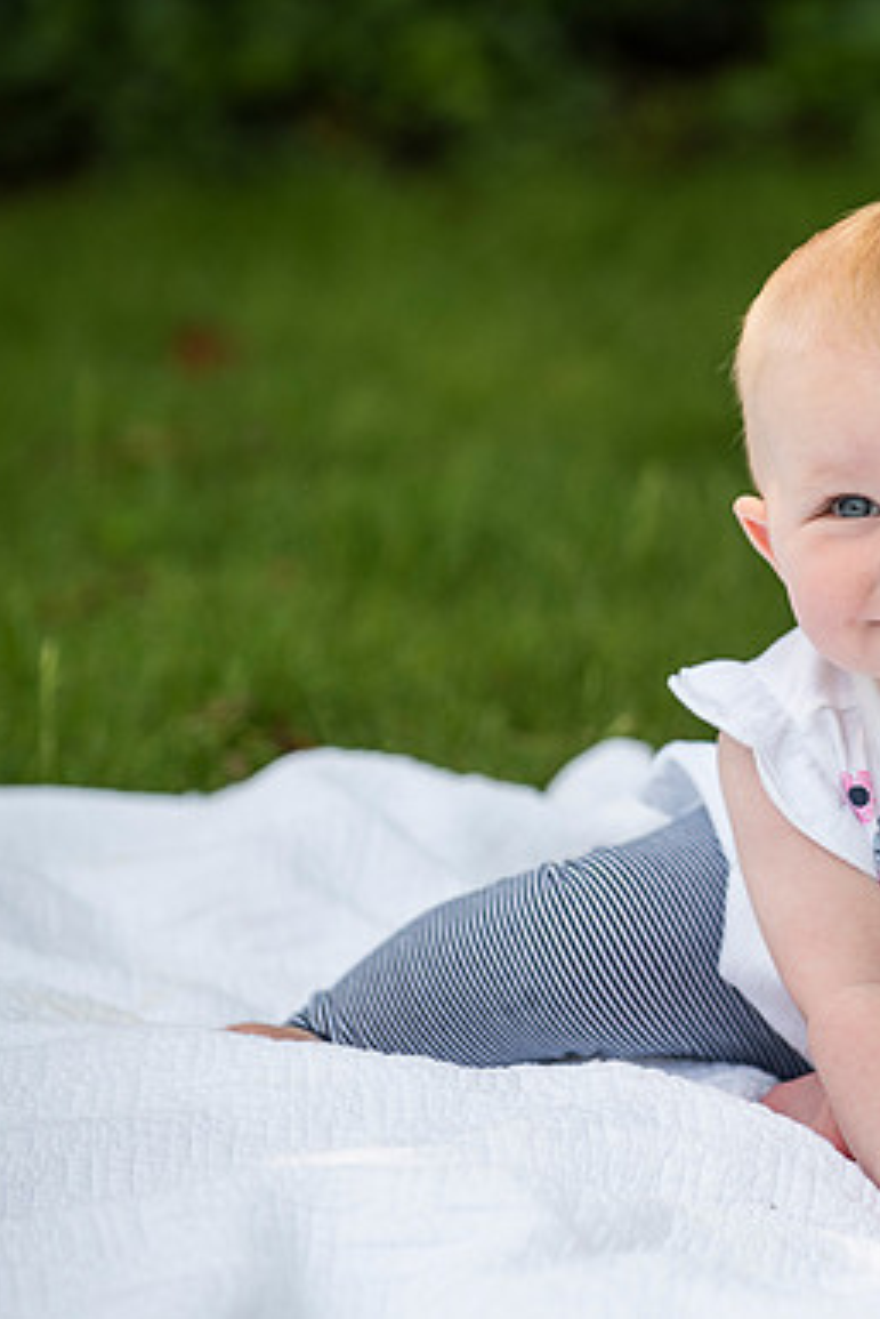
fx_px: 8975
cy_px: 654
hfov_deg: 5.6
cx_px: 908
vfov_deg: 8.4
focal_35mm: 245
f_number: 4
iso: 160
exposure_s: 1/250
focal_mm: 155
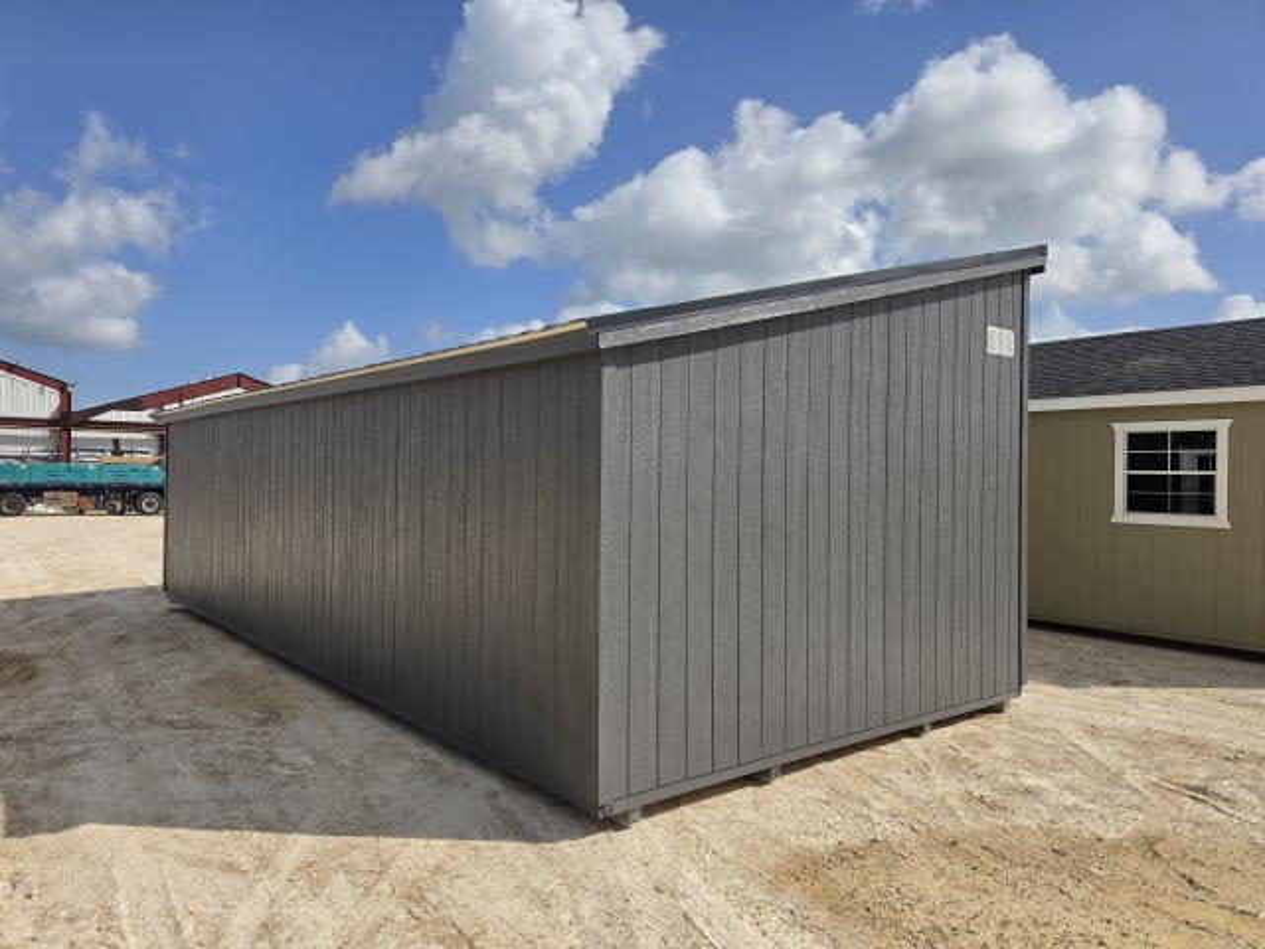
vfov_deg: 58.9
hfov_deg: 73.9
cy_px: 474
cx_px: 632
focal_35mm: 23
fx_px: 841
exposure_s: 1/7939
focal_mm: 6.5
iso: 50
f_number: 1.4
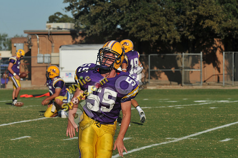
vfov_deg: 7.6
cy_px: 79
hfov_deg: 11.4
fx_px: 1188
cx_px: 119
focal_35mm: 180
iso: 200
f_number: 6.3
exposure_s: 1/1250
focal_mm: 120
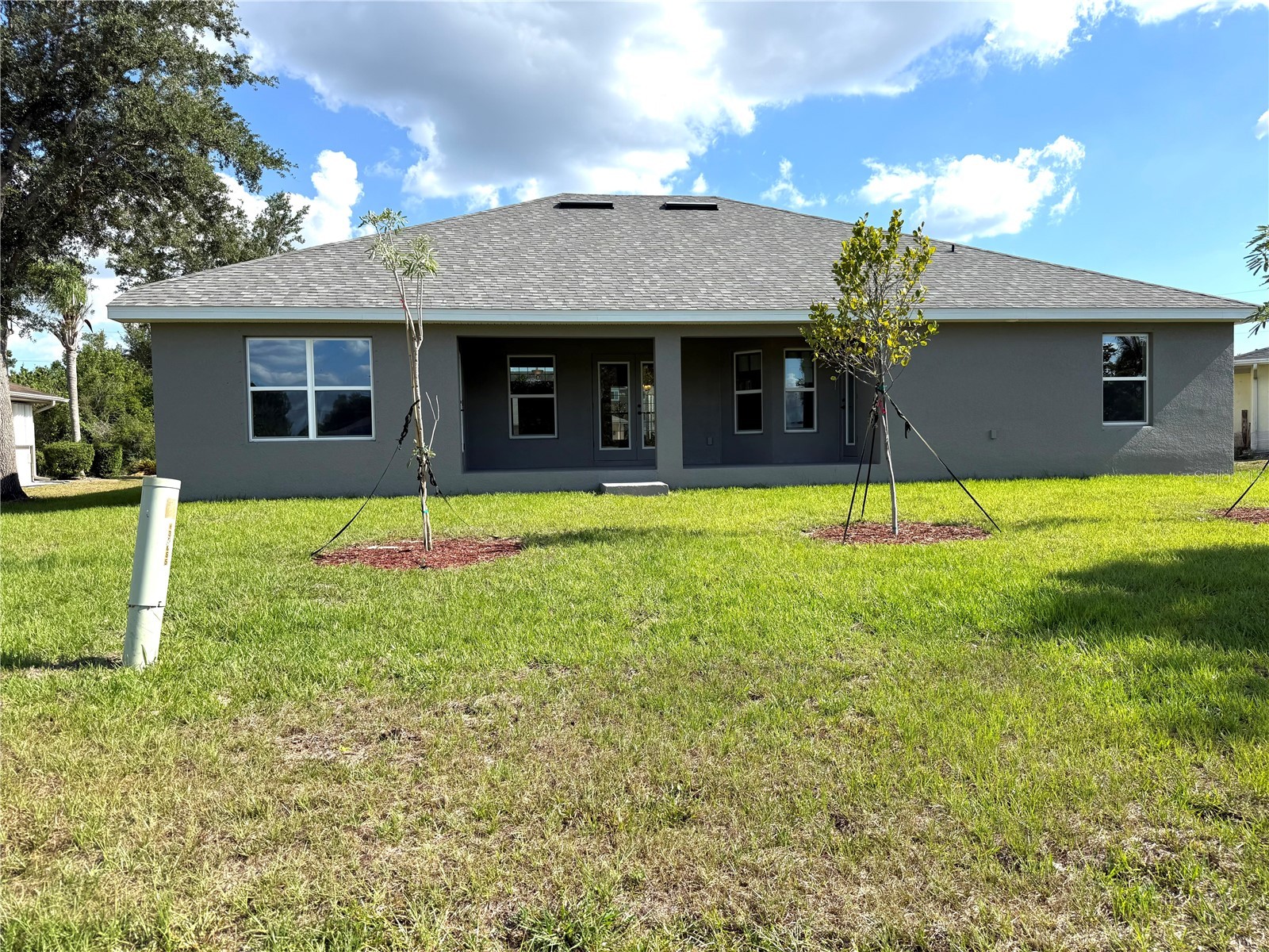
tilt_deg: -1.9
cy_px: 476
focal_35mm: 24
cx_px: 634
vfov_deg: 56.8
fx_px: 880
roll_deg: +1.1
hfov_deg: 71.6
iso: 80
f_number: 1.78
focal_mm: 6.76
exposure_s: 1/3584
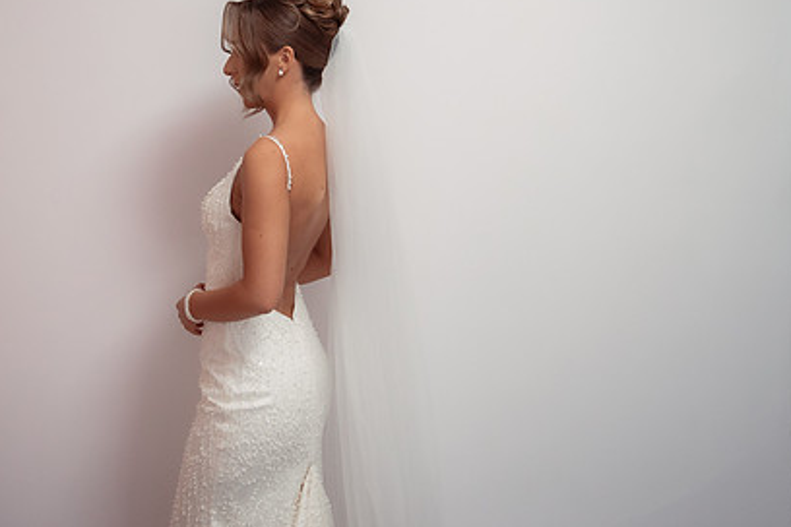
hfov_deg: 45.2
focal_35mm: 43
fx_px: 945
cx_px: 320
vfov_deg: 30.6
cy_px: 125
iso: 1250
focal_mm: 24
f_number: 2.8
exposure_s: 1/640
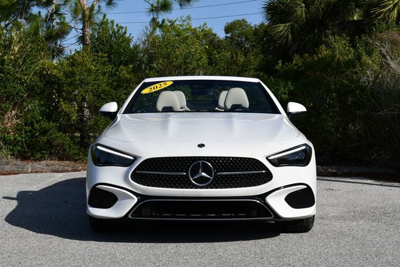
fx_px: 756
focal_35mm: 68
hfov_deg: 29.6
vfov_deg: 20.1
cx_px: 200
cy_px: 134
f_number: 9
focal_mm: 34
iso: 100
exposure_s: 1/320
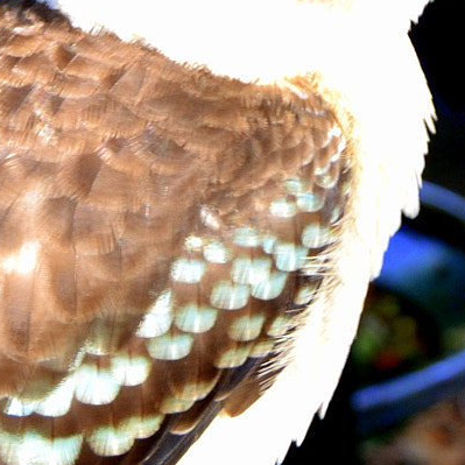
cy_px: 326
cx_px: 237
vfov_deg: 7.6
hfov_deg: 7.6
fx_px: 3491
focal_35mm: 230
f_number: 5.3
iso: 800
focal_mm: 45
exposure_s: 1/60
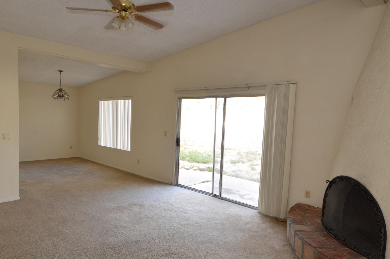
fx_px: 249
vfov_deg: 54.9
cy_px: 140
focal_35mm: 23
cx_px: 164
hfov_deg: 75.6
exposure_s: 1/80
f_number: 4.5
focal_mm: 10
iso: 400
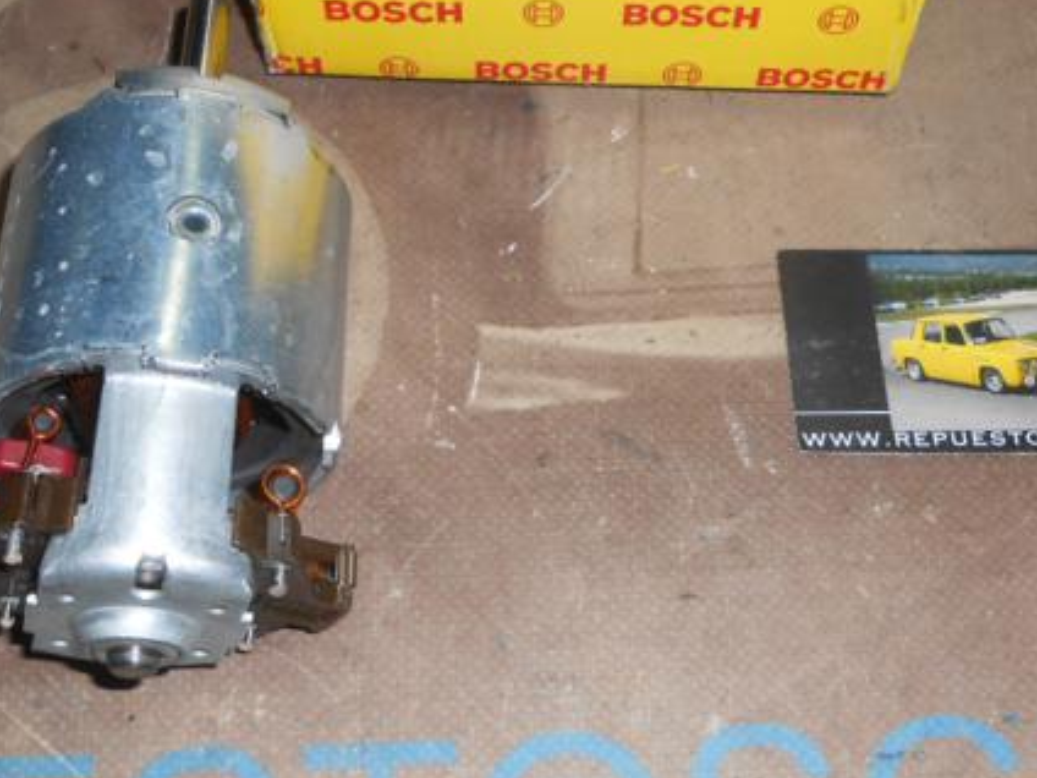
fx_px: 1468
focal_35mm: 49
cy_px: 350
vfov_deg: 29.7
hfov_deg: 38.9
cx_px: 572
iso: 80
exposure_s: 1/25
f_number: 3.5
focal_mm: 4.6
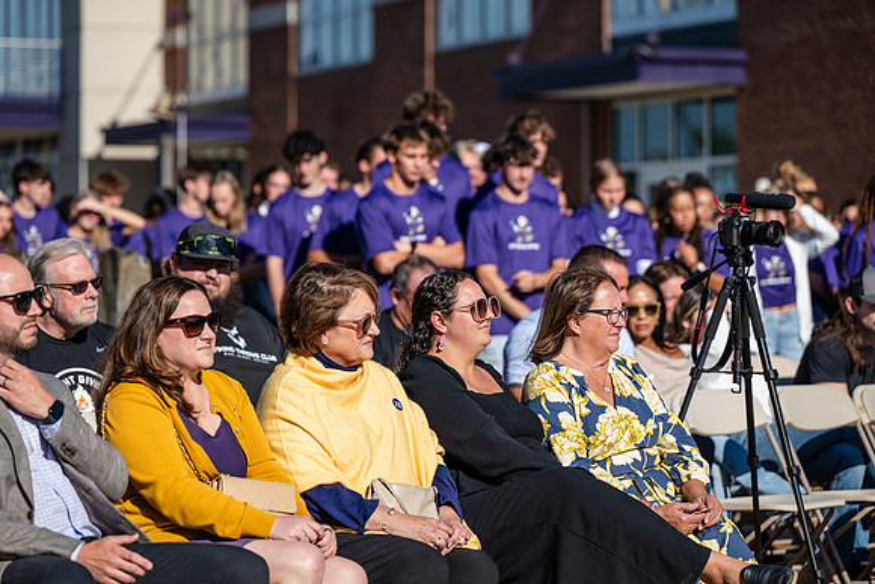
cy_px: 292
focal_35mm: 130
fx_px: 3160
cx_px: 438
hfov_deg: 15.8
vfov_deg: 10.6
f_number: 3.5
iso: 40
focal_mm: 130
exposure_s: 1/640
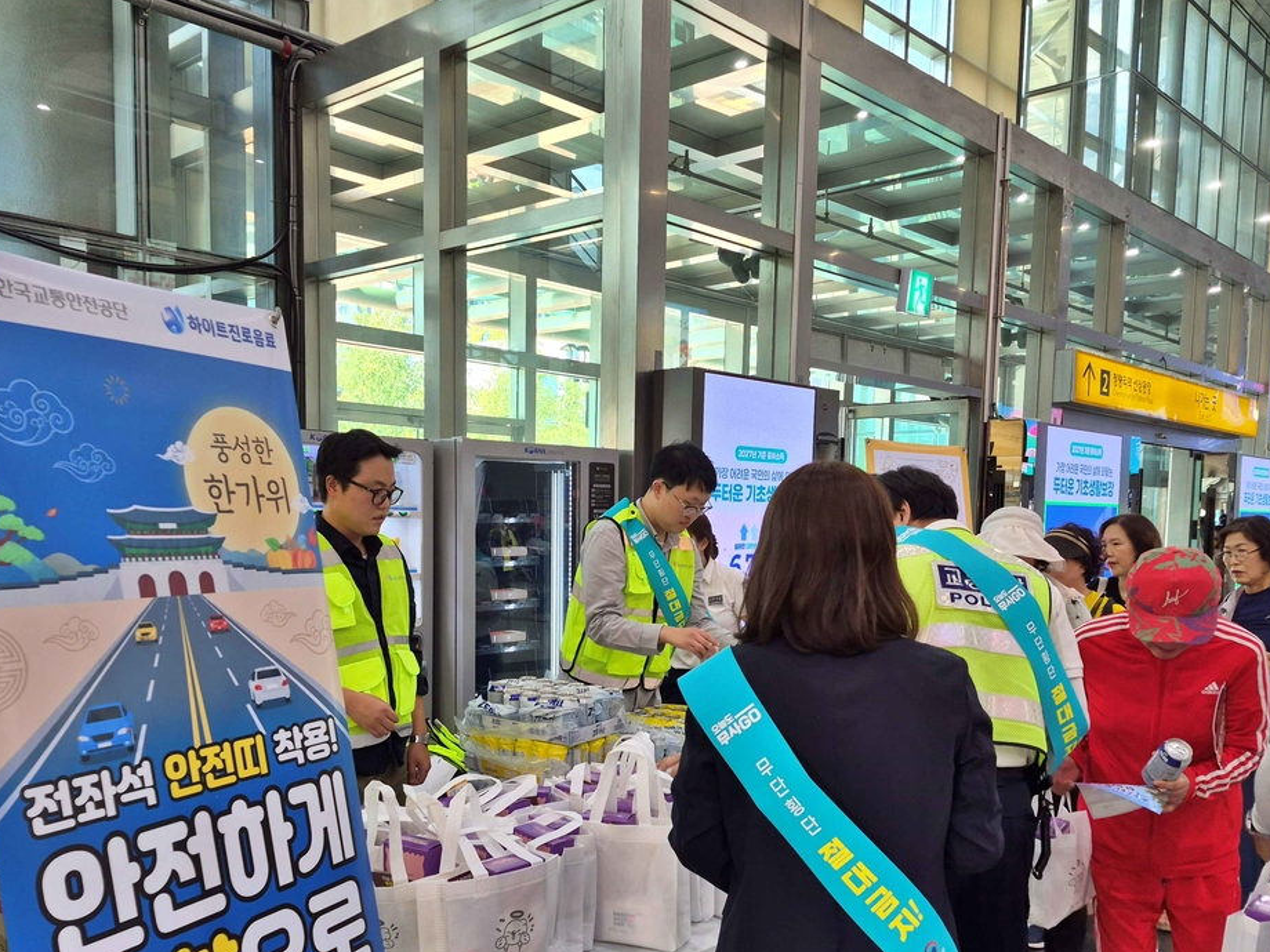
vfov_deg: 46.3
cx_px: 634
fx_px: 1101
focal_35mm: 30
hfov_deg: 60.0
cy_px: 608
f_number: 1.8
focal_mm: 5.4
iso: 64
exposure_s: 1/120
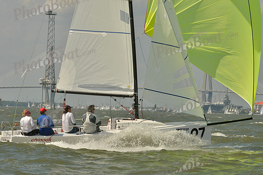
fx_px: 1885
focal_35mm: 258
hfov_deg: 8.0
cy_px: 81
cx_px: 126
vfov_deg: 5.3
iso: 280
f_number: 9
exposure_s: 1/1600
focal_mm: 200
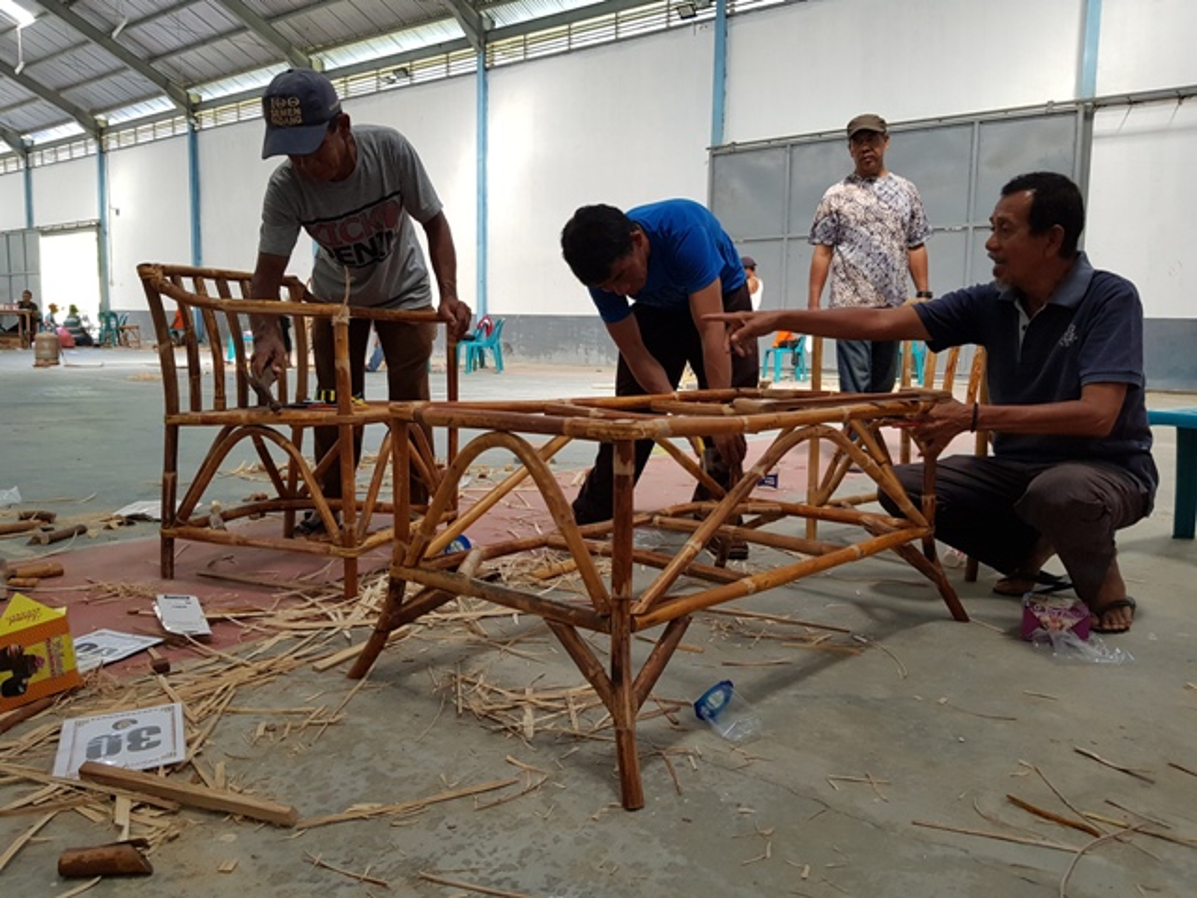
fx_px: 899
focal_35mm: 26
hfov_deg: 67.3
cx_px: 598
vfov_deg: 53.1
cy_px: 449
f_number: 1.7
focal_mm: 4.3
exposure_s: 1/50
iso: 125
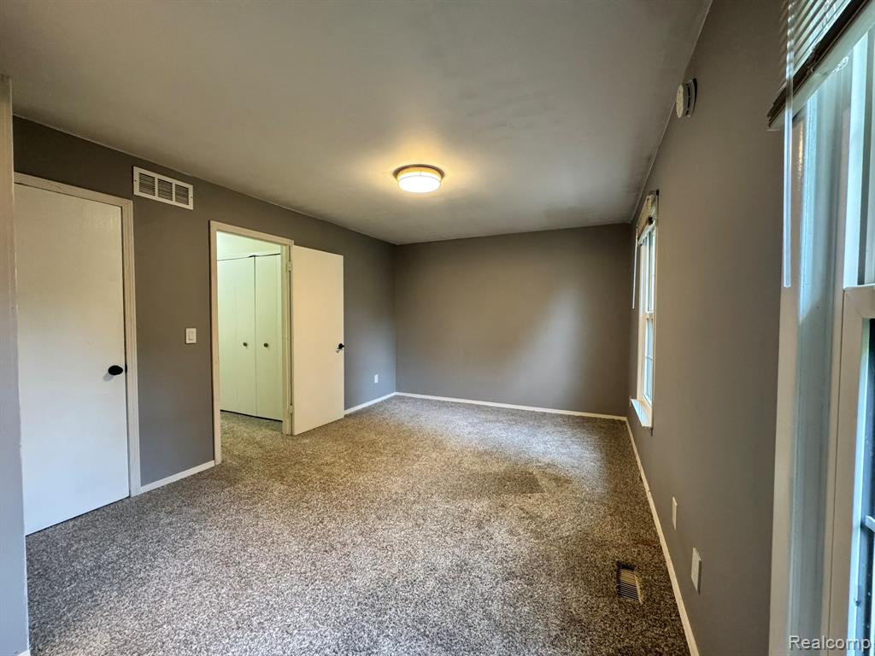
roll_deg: +0.2
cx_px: 438
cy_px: 328
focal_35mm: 14
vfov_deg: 85.7
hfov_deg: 102.1
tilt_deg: -2.6
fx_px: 354
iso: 320
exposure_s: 1/60
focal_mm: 2.22
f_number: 2.2
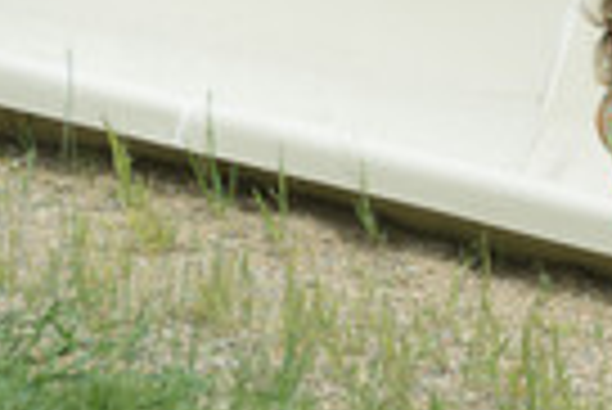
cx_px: 855
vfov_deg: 2.4
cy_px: 219
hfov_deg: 3.6
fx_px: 9751
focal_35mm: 573
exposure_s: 1/640
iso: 250
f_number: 6.3
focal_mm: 195
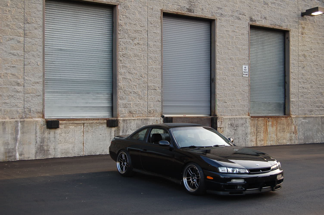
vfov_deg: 26.4
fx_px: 459
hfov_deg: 38.9
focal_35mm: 51
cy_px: 108
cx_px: 162
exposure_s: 1/125
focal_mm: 34
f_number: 5.6
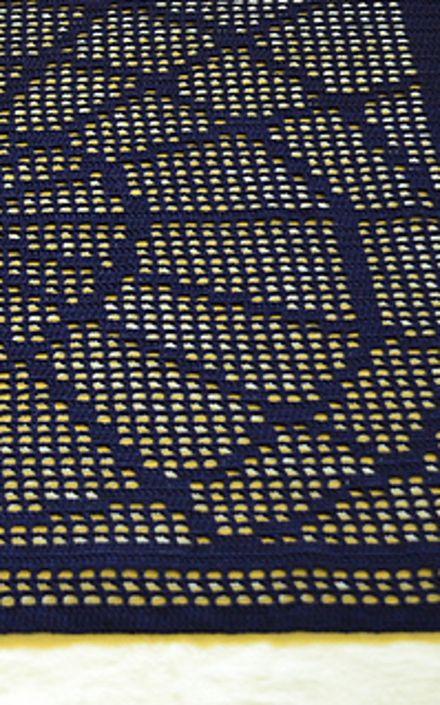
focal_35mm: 92
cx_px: -93
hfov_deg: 13.8
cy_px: 269
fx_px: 1768
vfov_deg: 22.5
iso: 800
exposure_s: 1/30
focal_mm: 30
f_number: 4.5
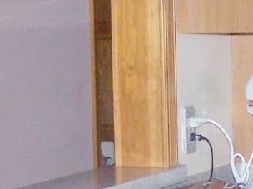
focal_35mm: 194
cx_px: 191
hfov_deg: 10.2
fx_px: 1418
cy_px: 274
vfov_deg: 7.5
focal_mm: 6.3
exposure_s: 1/60
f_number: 2.8
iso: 140
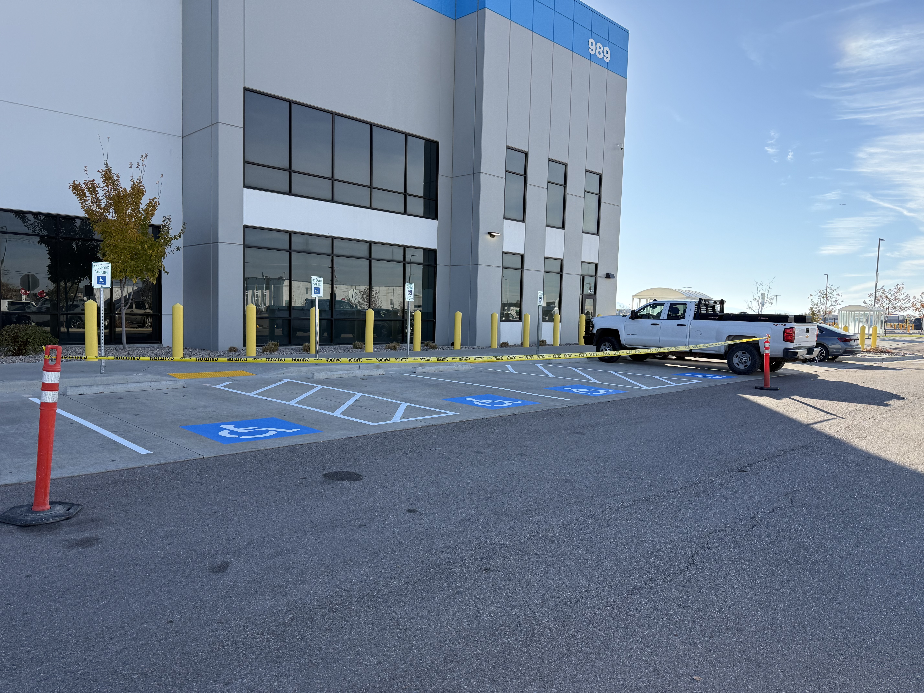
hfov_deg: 71.6
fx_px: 641
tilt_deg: -4.0
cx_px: 462
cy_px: 346
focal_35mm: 24
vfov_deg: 56.8
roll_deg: -2.2
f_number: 1.78
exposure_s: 1/2232
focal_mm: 6.76
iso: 100
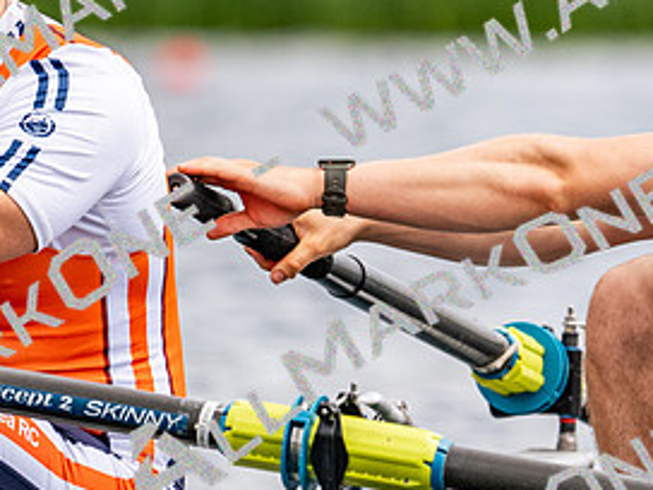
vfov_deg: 1.2
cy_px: 155
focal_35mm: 1229
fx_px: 23184
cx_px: 617
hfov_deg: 1.6
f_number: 4.5
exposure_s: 1/2500
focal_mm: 400
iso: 320
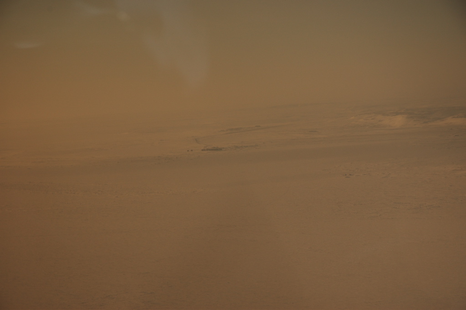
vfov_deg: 13.0
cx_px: 233
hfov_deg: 19.5
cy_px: 155
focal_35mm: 105
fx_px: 1358
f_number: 6.3
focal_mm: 70
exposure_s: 1/160
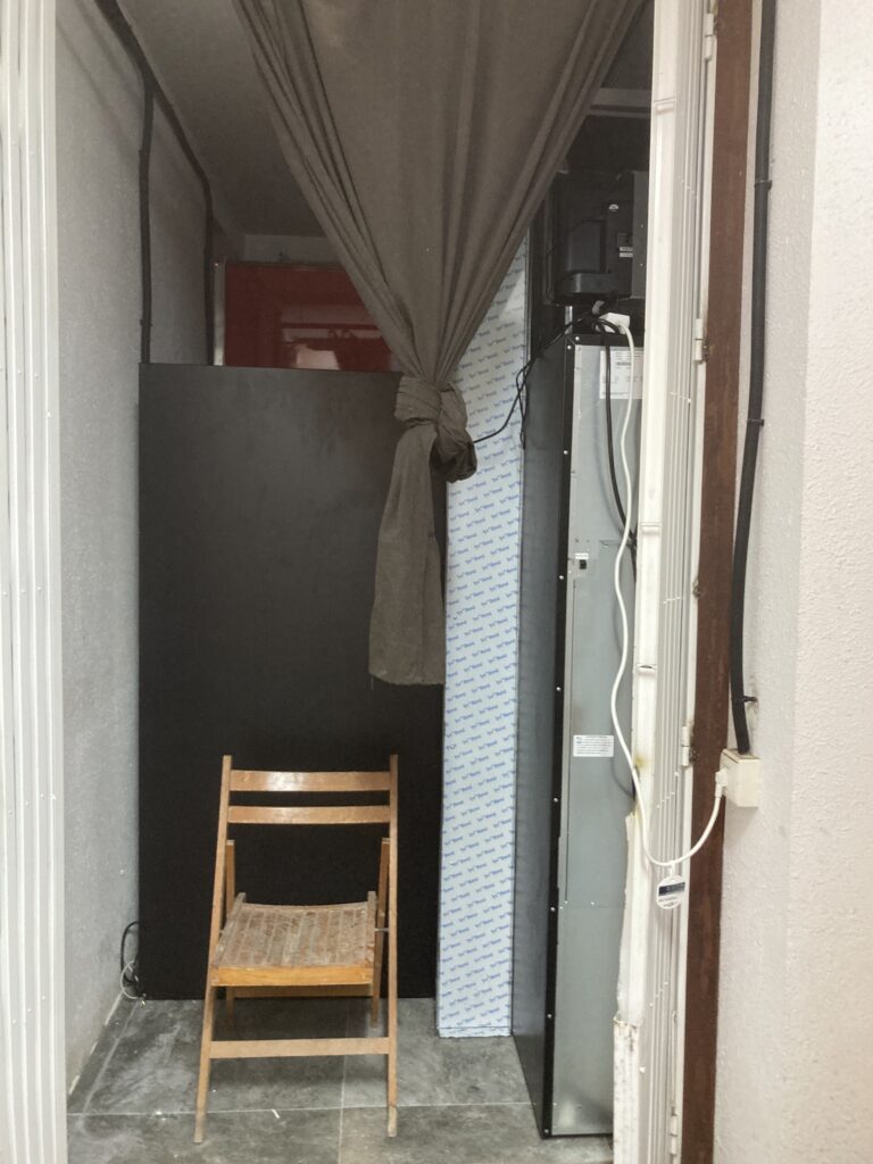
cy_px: 582
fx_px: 942
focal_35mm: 28
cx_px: 436
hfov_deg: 49.7
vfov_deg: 63.4
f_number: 1.8
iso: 250
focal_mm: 3.99
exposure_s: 1/33
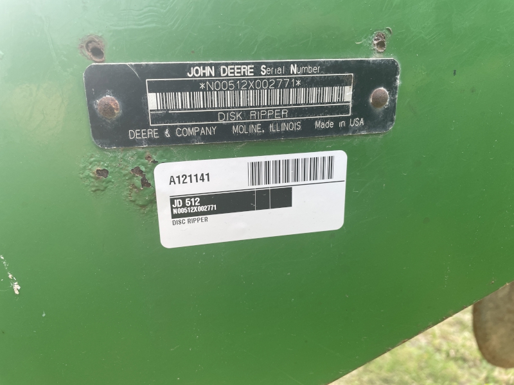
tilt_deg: -18.3
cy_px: 192
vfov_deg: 53.1
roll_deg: +2.4
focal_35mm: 26
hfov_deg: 67.3
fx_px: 386
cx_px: 257
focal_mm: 4.2
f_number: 1.6
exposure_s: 1/291
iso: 32
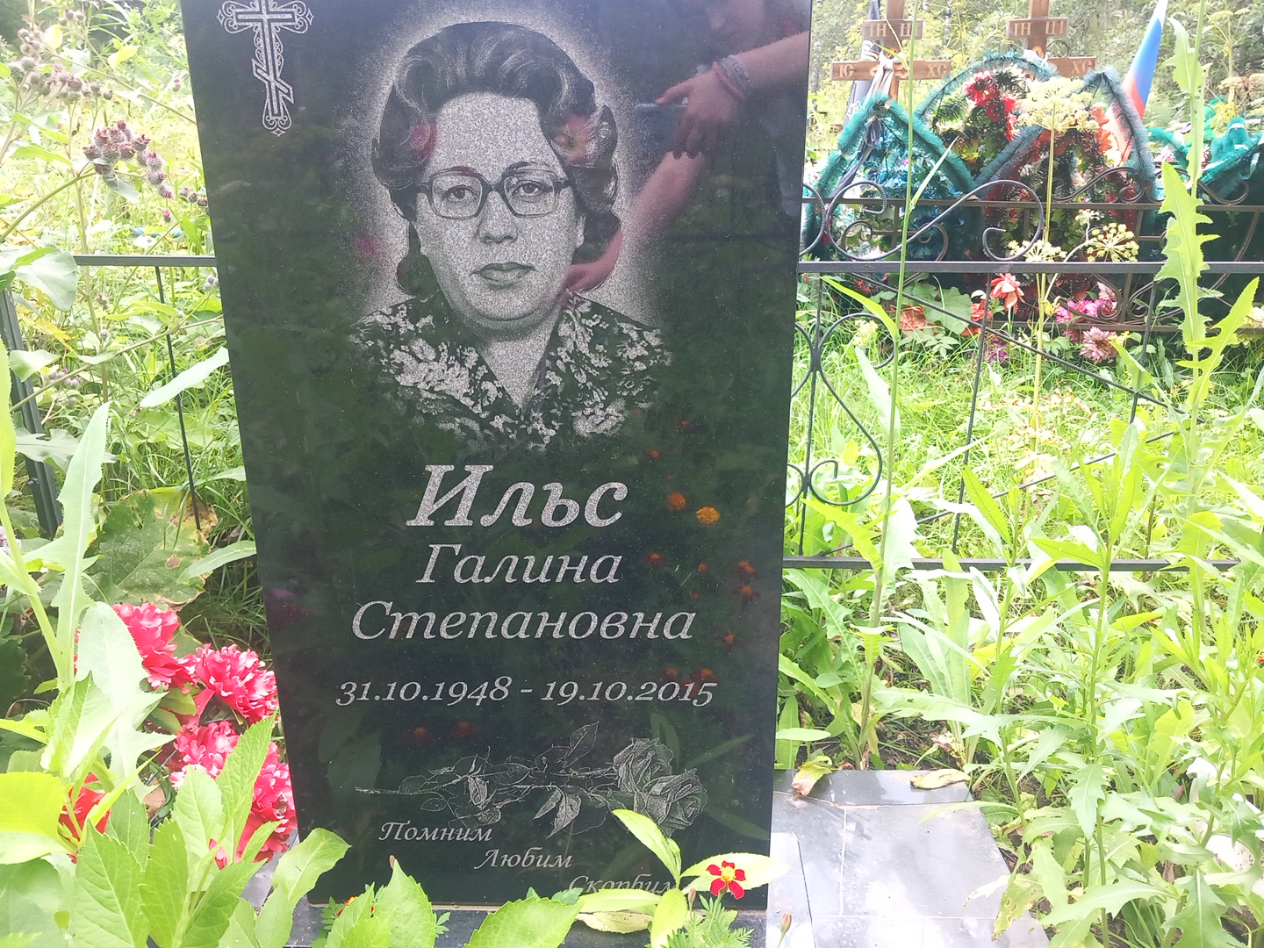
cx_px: 632
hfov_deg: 65.3
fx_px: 986
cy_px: 474
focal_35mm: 27
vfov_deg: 51.4
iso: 78
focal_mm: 4
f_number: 1.8
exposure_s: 1/101
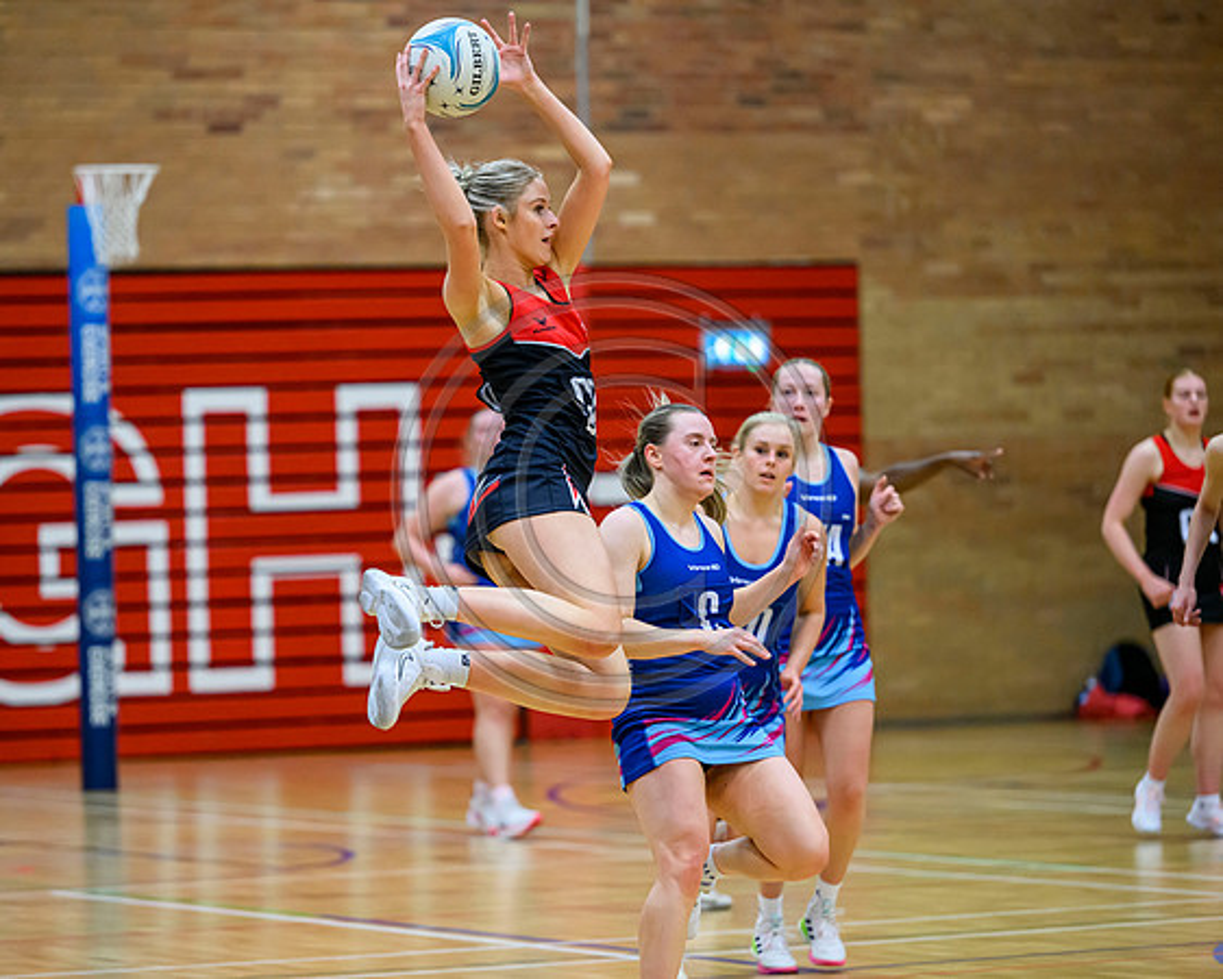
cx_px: 486
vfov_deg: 9.3
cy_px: 488
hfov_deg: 11.6
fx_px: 6001
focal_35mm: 166
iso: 5000
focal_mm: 145
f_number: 2.8
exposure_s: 1/1000
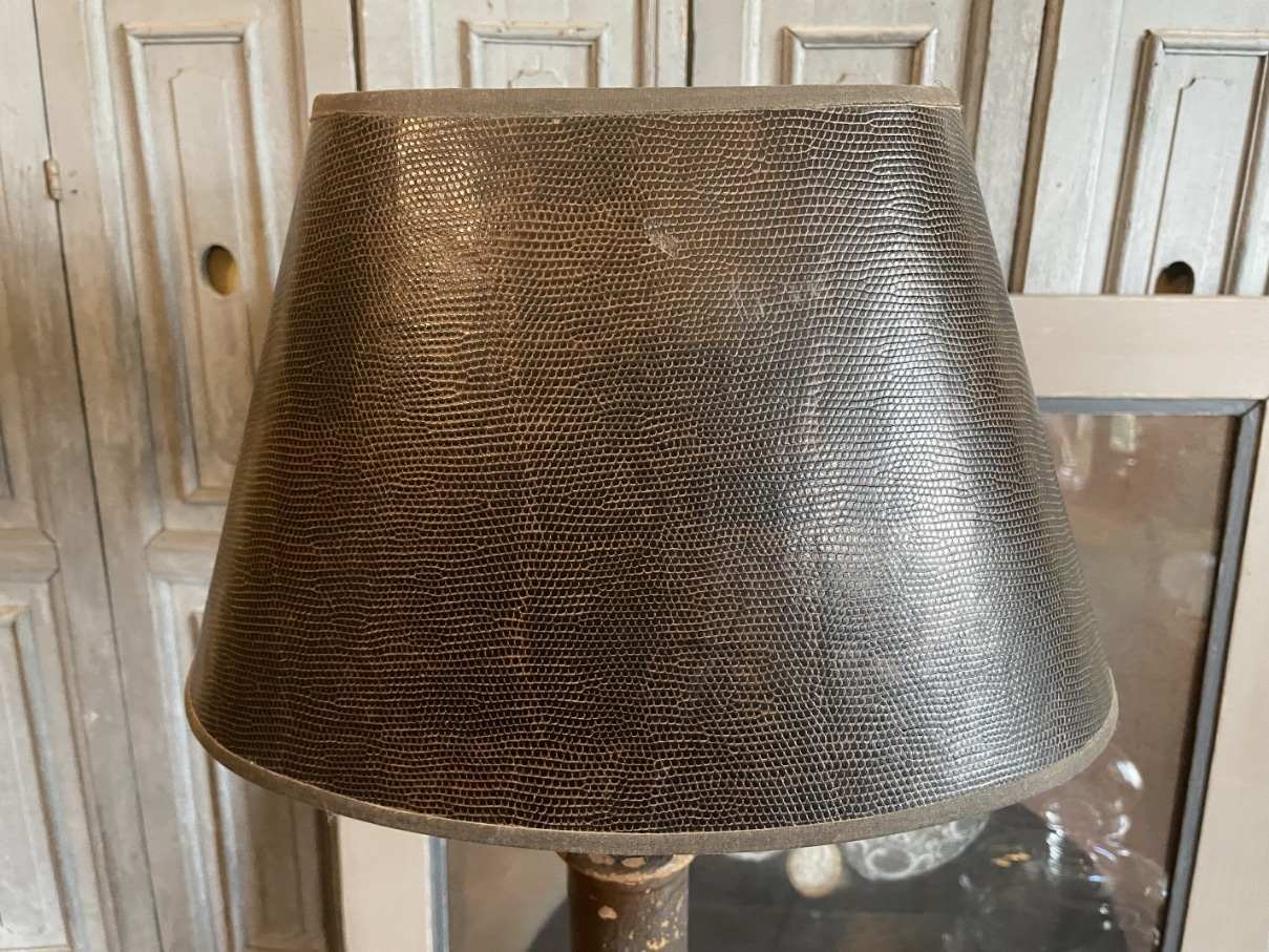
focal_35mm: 26
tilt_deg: -17.6
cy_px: 476
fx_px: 953
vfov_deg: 53.1
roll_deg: -0.7
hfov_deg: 67.3
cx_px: 634
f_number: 1.6
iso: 400
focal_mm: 4.2
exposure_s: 1/33
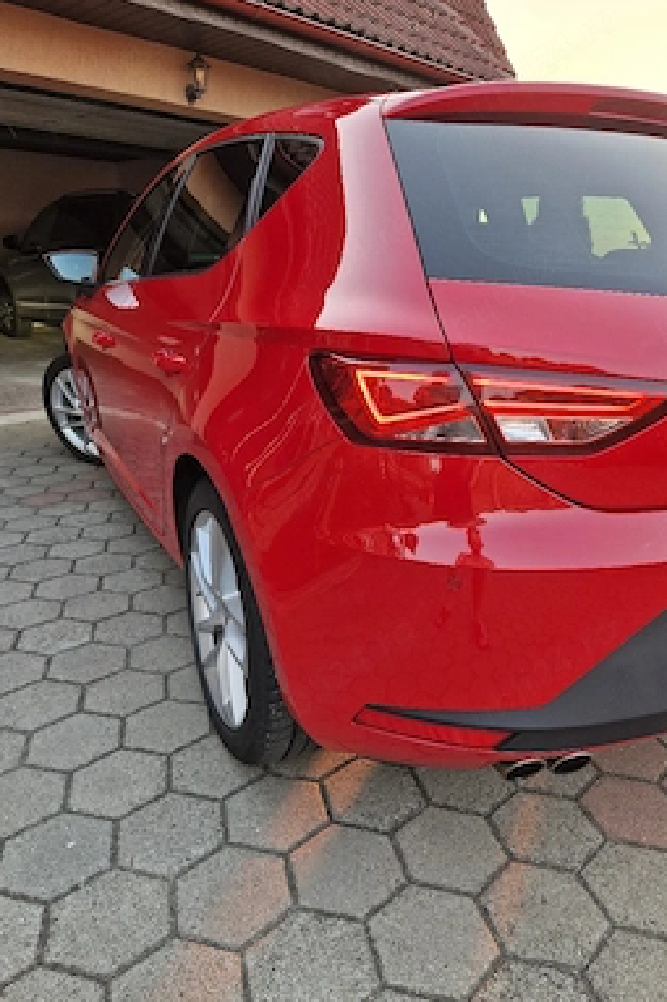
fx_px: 695
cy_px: 510
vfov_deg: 71.5
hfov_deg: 51.1
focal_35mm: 25
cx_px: 382
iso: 100
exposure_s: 1/182
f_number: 1.8
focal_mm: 5.4
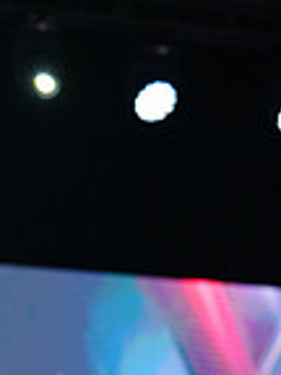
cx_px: 53
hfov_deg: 5.5
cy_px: 688
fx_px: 2933
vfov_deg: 7.1
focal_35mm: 271
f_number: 2.8
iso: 640
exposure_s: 1/400
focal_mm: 70
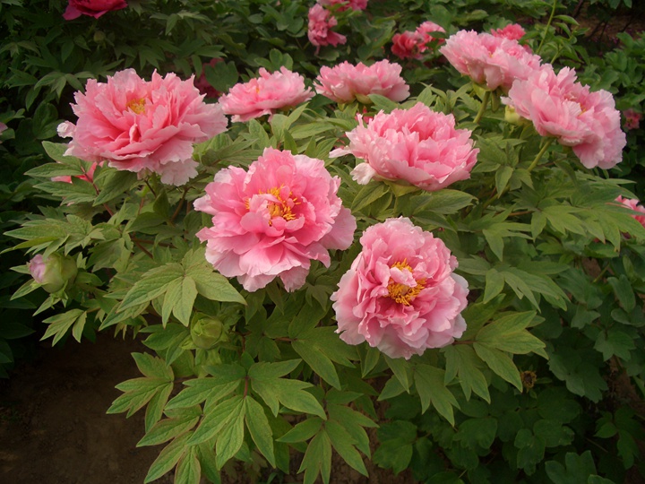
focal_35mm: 35
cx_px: 322
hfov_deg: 52.6
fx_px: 652
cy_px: 242
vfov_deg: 40.7
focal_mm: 5.8
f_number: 2.6
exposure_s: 1/1000
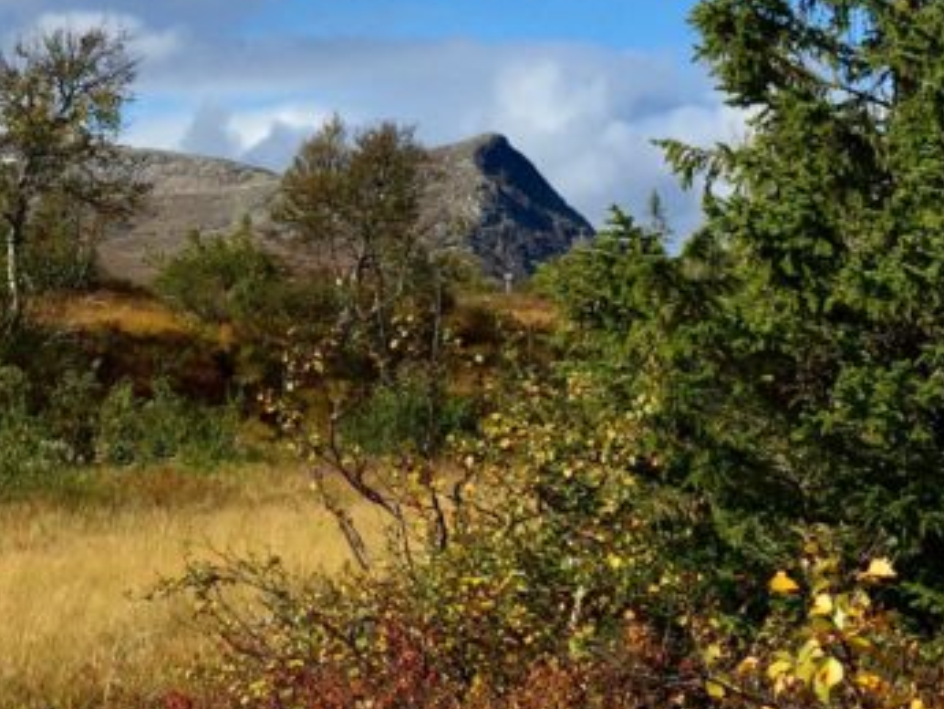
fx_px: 2346
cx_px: 131
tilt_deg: +8.3
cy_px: 134
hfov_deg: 22.3
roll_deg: -0.2
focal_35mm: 86
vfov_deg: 17.0
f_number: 2.2
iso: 32
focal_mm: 4.15
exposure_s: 1/2475
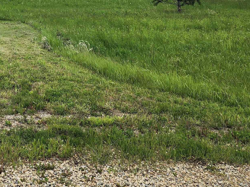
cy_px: -14
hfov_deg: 32.1
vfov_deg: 24.1
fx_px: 412
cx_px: 24
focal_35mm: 57
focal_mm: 6.4
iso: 12
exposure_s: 1/1521
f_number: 1.8
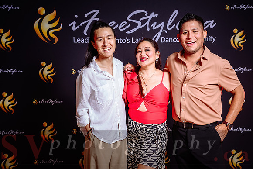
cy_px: 84
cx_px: 126
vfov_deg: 28.7
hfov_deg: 41.9
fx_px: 330
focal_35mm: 47
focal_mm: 47
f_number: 3.5
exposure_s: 1/160
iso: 100
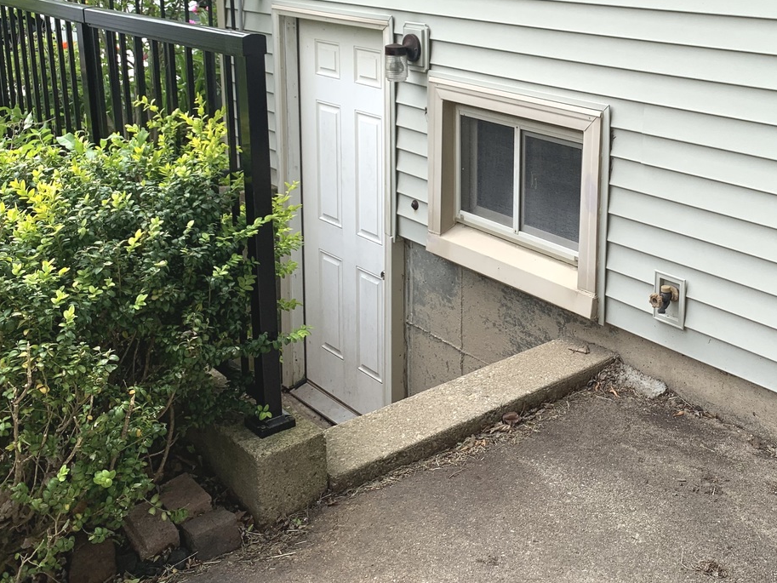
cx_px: 570
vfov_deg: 34.4
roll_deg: -0.8
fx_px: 920
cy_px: 144
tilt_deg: -12.9
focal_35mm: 41
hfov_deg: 44.4
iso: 25
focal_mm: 4.25
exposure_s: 1/727
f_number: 1.8
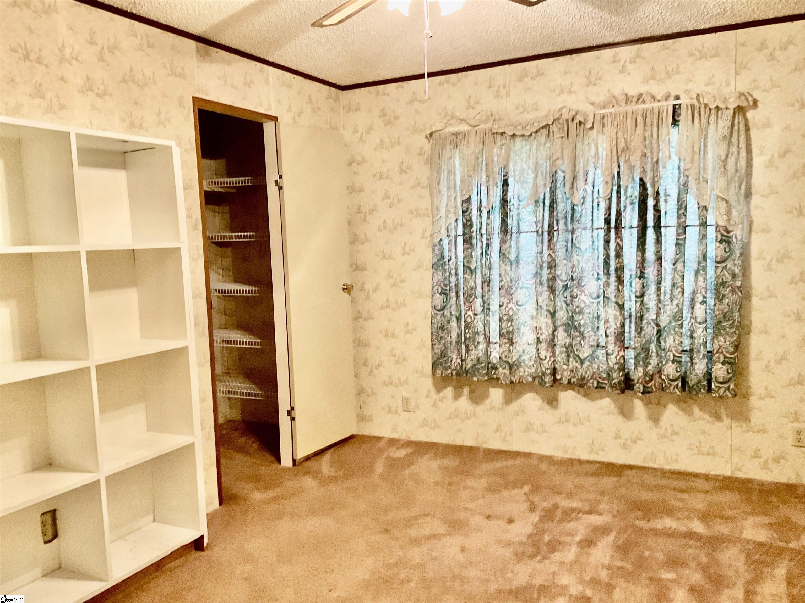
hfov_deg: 61.7
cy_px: 302
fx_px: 674
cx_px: 402
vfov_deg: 48.2
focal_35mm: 29
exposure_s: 1/40
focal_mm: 3
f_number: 1.8
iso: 320
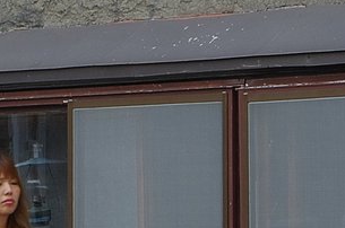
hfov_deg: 4.2
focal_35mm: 484
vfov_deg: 2.8
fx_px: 4629
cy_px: -142
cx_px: -146
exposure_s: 1/100
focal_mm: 48
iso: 200
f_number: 9
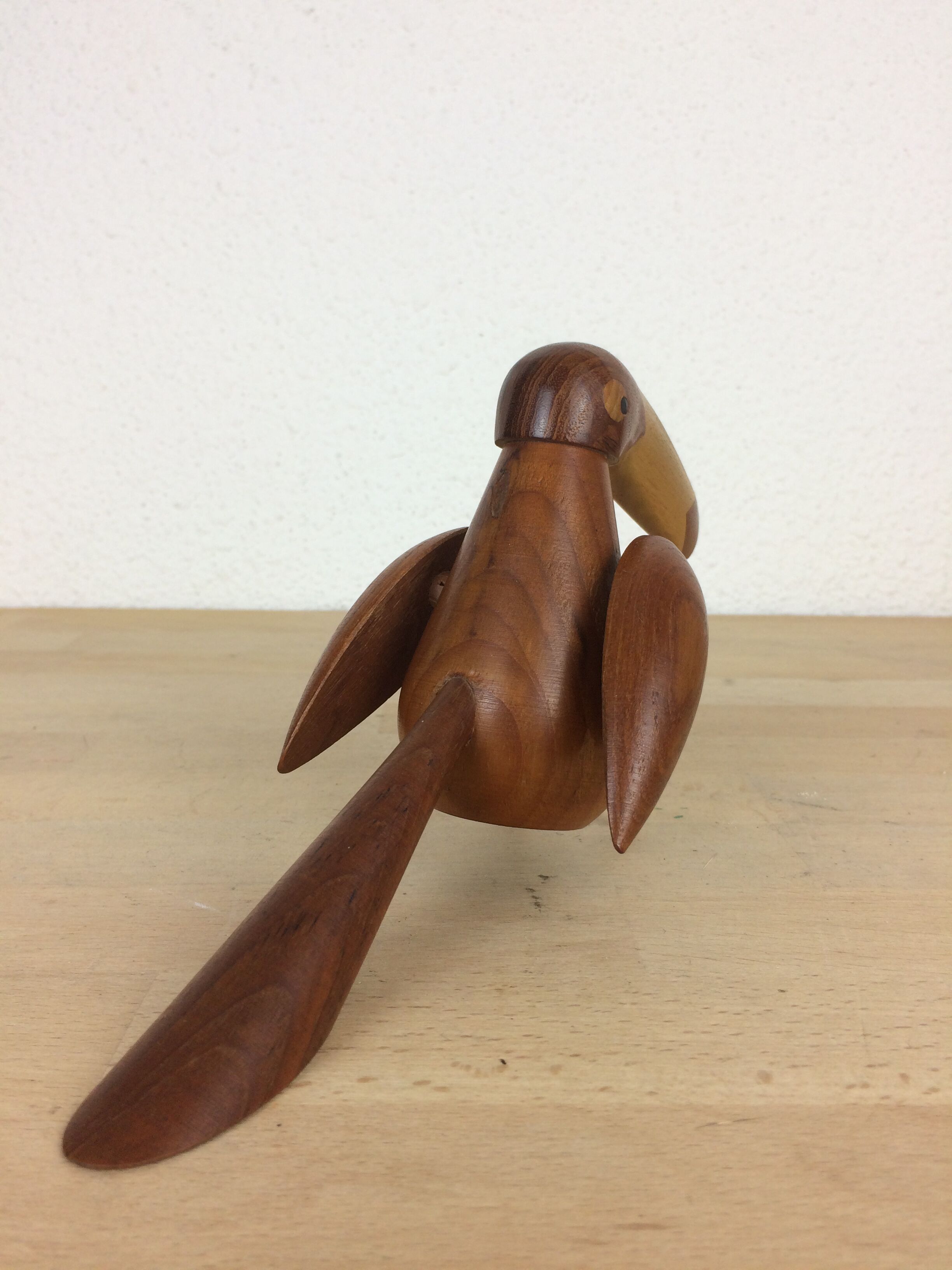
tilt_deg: -11.9
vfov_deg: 61.7
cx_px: 476
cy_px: 635
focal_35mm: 29
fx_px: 1063
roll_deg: +0.5
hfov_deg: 48.2
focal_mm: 4.15
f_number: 2.2
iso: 64
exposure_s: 1/100
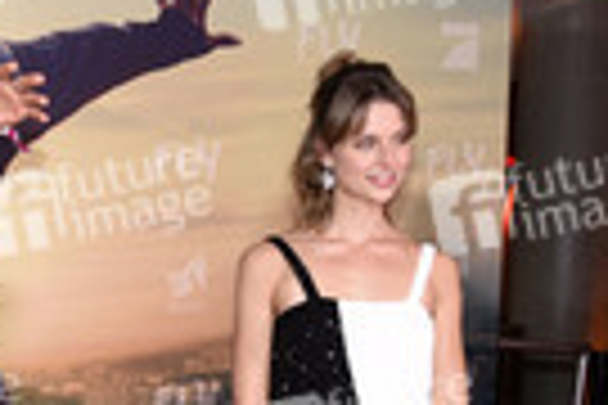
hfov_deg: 24.0
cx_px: -25
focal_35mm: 80
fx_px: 1351
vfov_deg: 16.1
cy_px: 540
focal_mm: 24
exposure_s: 1/80
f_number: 6.3
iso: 1250
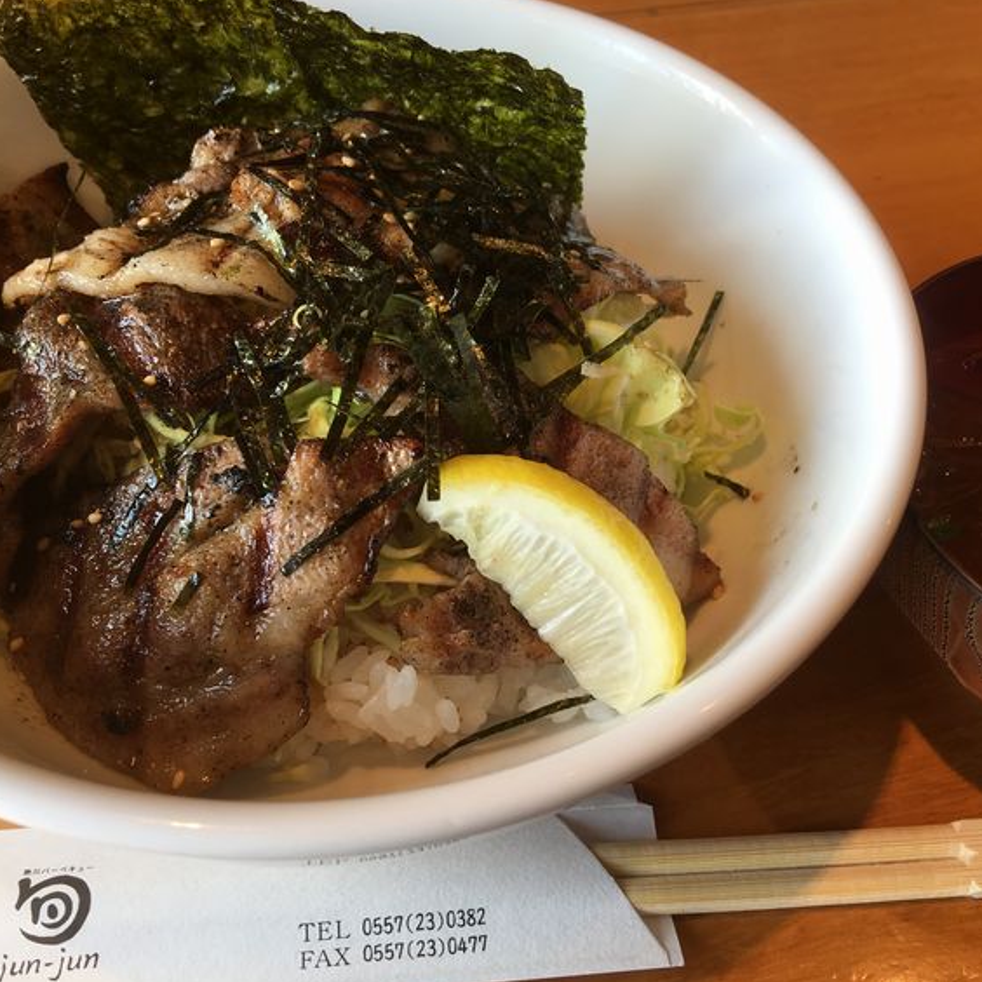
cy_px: 493
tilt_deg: -50.8
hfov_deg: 47.2
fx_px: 1123
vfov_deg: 47.2
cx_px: 521
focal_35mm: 35
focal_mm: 4.15
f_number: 2.2
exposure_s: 1/60
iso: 25
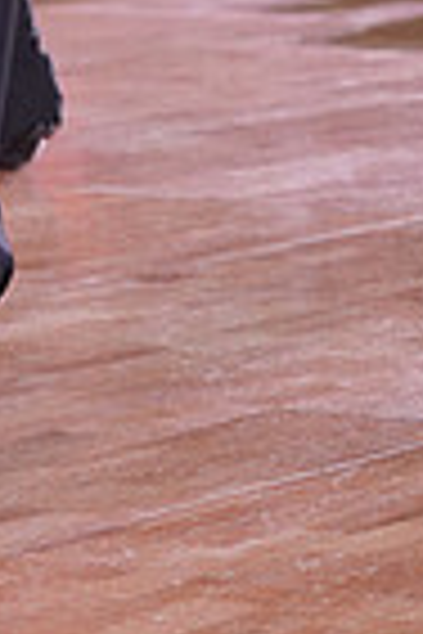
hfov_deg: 4.7
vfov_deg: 7.1
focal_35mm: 287
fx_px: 5058
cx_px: -335
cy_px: -360
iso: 2000
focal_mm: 70
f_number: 4
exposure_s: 1/400
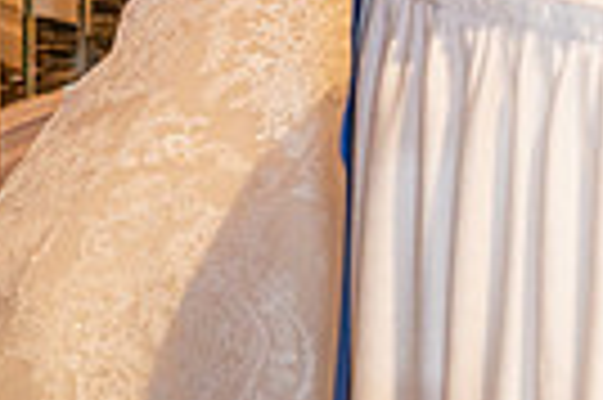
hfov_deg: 6.6
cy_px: -456
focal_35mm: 304
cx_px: 1166
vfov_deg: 4.4
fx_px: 5086
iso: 640
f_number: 2.8
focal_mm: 70
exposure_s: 1/160
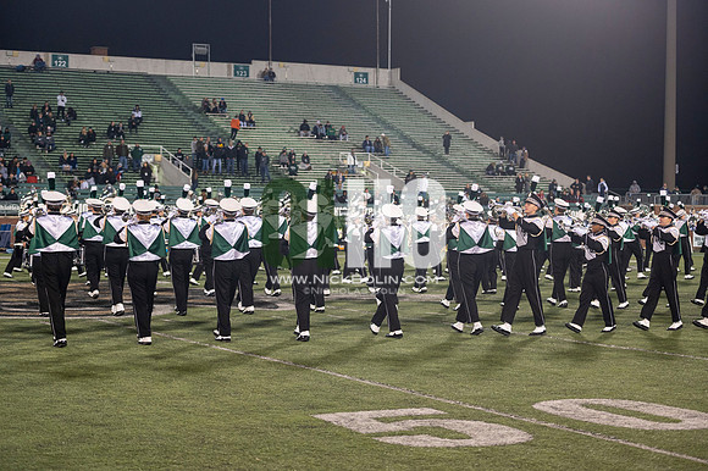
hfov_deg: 28.9
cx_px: 354
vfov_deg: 19.4
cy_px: 236
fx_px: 1376
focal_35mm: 70
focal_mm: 70
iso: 1000
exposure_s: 1/500
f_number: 2.8
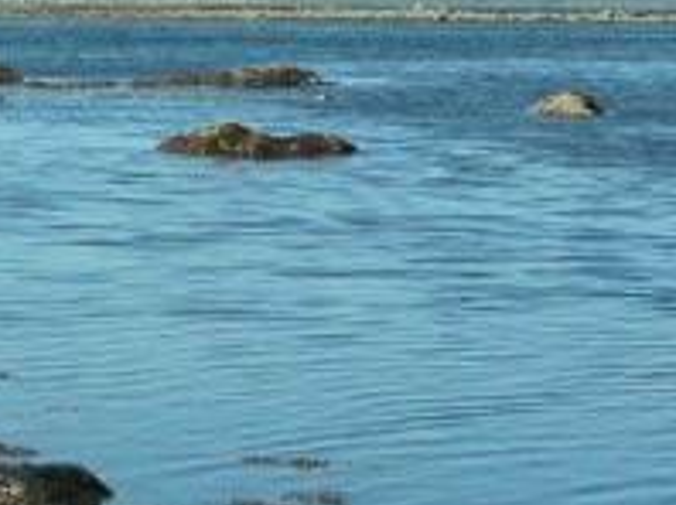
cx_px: -386
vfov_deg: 7.0
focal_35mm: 211
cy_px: 116
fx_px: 4116
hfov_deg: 9.1
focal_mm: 14.7
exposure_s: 1/336
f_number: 6.3
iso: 100
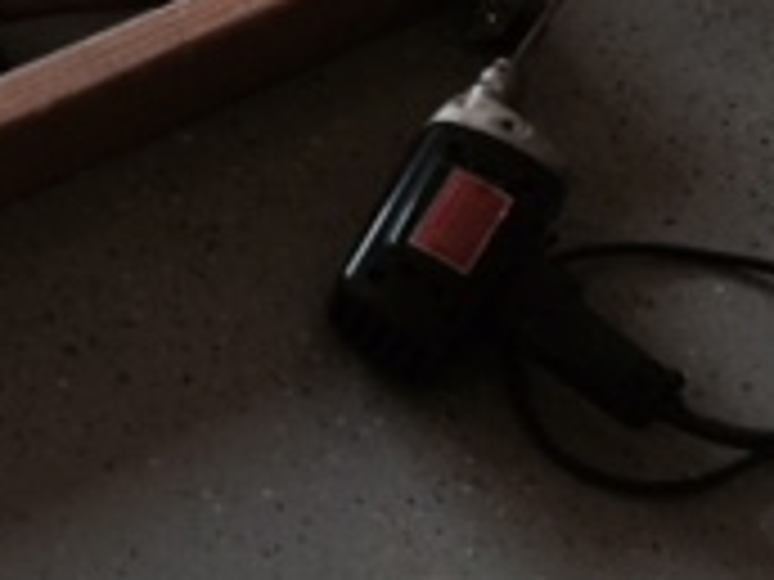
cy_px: -45
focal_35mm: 108
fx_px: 2415
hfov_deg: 15.7
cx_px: -608
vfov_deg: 13.5
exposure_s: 1/40
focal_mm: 4.15
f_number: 2.2
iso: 40
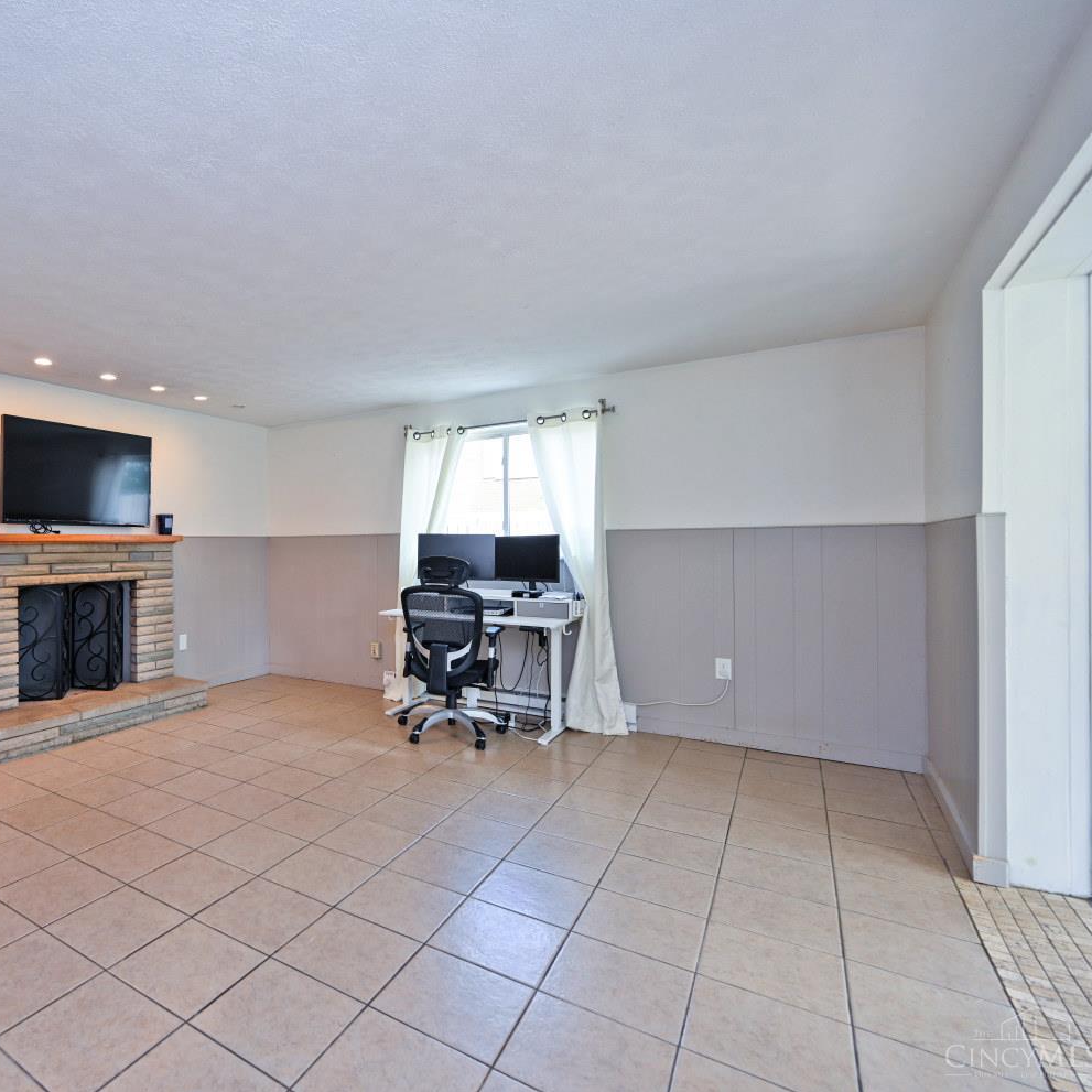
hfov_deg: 75.5
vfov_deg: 80.7
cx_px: 288
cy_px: 543
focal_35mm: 18
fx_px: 642
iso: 200
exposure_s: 1/60
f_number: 4
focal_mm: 14
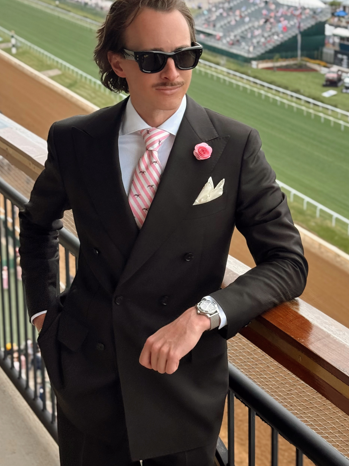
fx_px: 1048
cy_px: 181
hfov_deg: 18.8
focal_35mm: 78
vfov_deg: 25.0
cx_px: 256
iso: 80
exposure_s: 1/1795
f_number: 1.78
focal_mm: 6.76
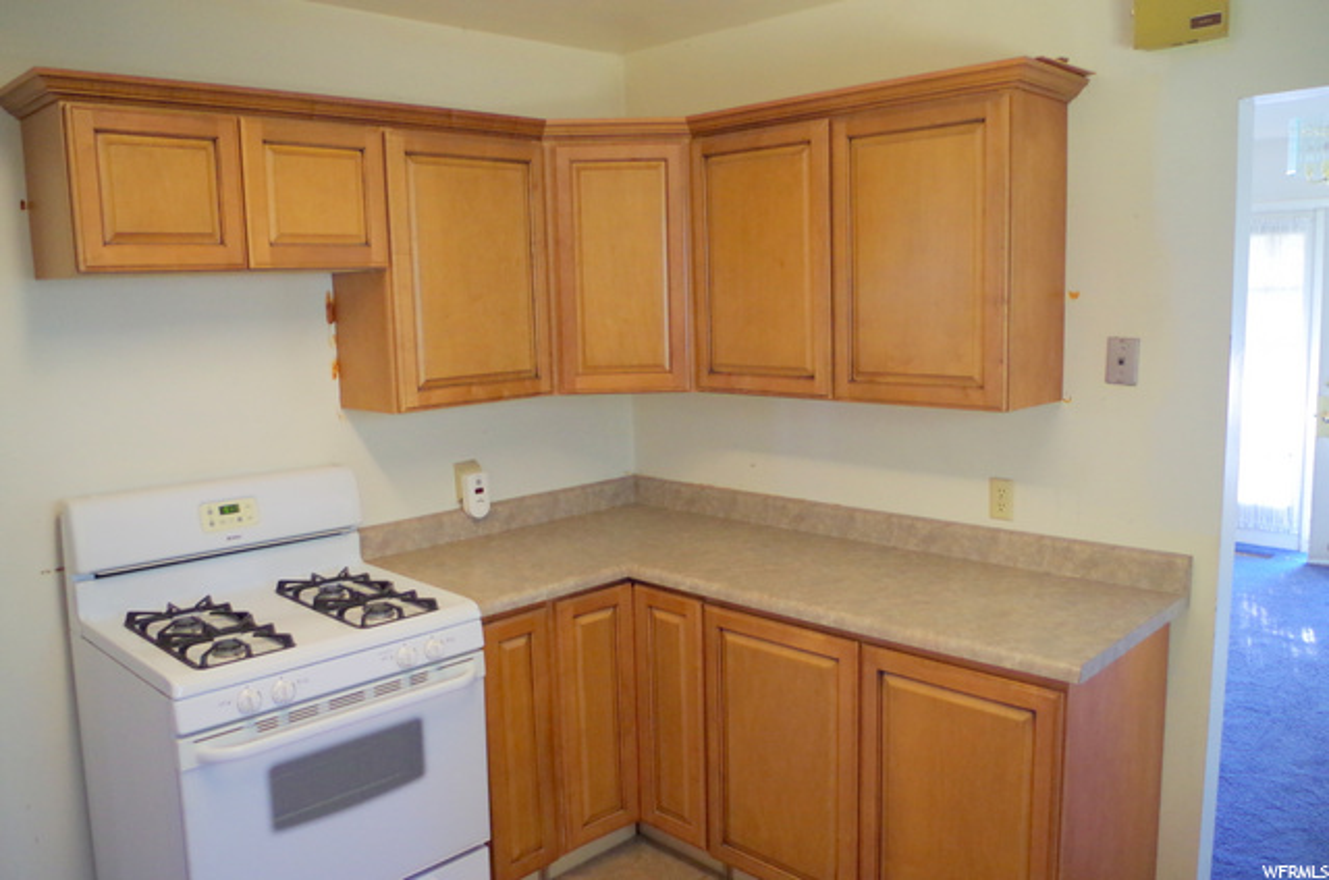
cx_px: 664
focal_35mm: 27
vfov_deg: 47.7
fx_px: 995
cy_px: 440
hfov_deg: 67.5
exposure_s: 1/100
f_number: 3.5
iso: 1600
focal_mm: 18
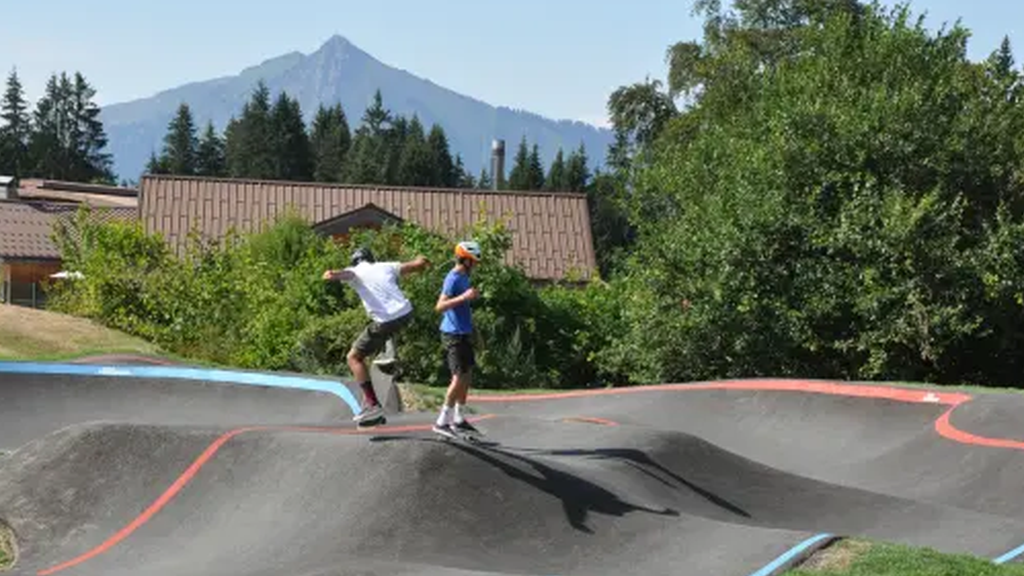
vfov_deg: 10.4
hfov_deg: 18.3
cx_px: 472
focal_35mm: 117
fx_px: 3178
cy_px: 397
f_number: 13
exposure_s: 1/640
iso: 800
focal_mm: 62
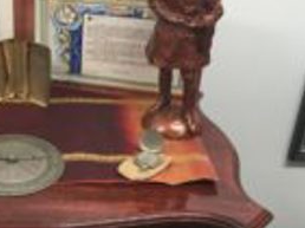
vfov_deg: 23.6
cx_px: 28
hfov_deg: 29.8
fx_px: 546
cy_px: 92
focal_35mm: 62
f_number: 2.2
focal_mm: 4.15
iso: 40
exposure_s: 1/30
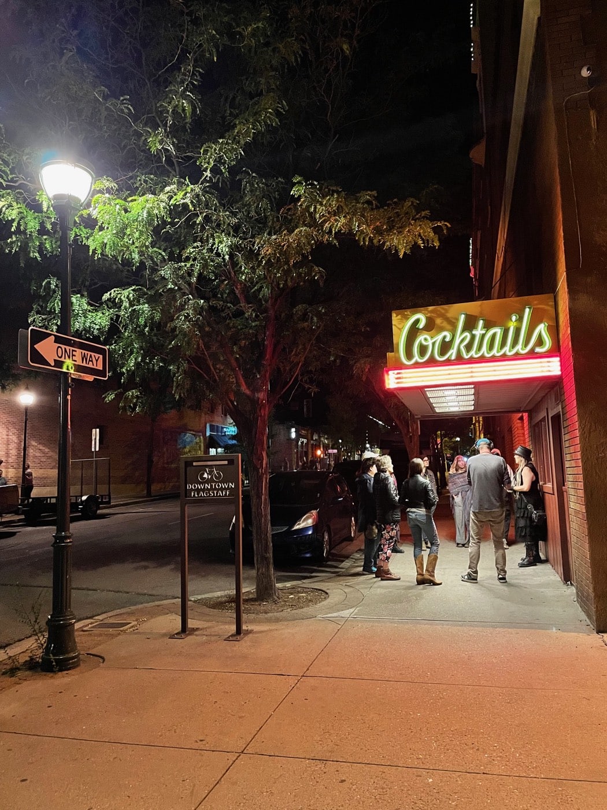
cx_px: 304
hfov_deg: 53.1
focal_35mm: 26
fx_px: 608
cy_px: 405
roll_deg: +1.7
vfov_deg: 67.3
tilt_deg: +7.8
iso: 1000
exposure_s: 1/30
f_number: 1.6
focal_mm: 4.2
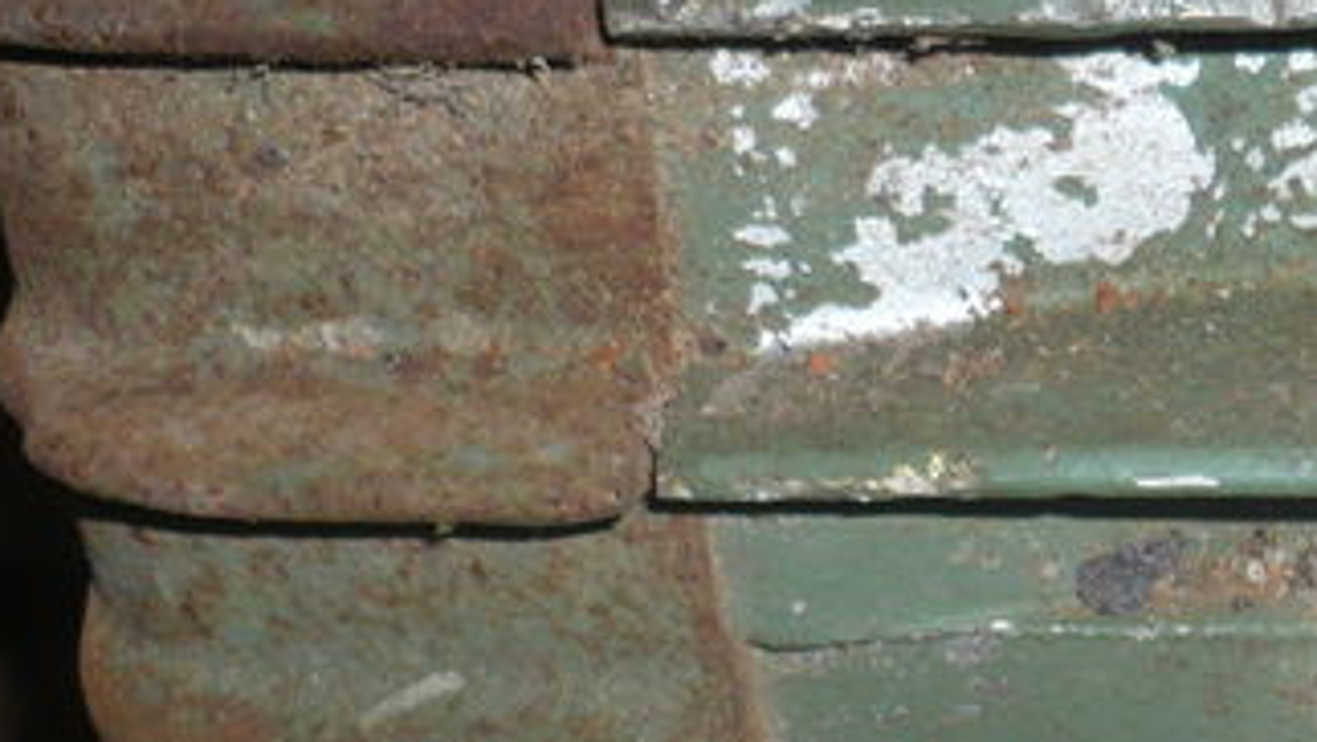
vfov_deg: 10.2
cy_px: 734
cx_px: 1806
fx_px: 4122
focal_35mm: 118
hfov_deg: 16.9
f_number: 2.8
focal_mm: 5.8
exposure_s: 1/30
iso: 100
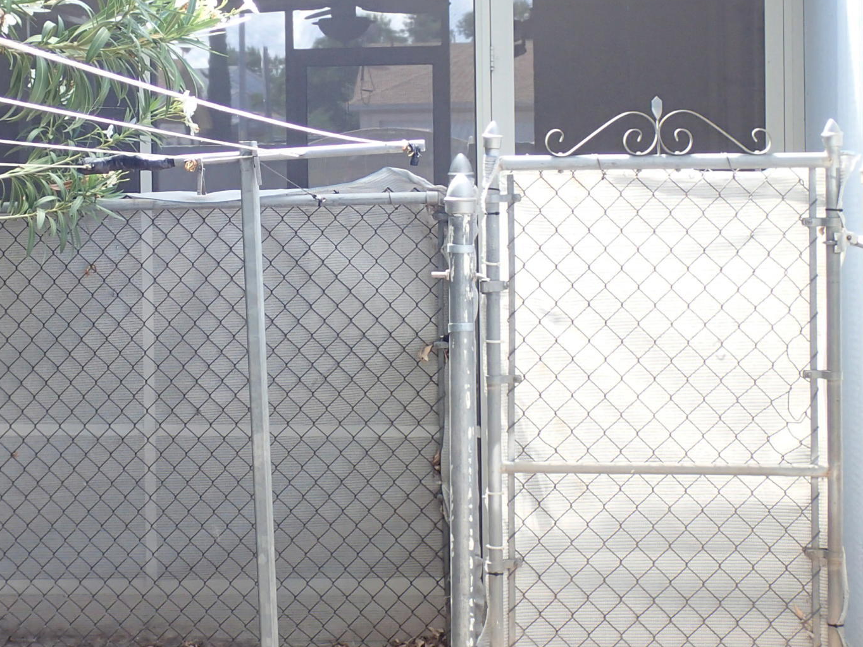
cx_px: 197
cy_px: 237
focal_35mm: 77
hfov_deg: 25.0
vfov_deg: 19.1
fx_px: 1920
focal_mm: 6.42
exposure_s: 1/80
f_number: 2.6
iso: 100
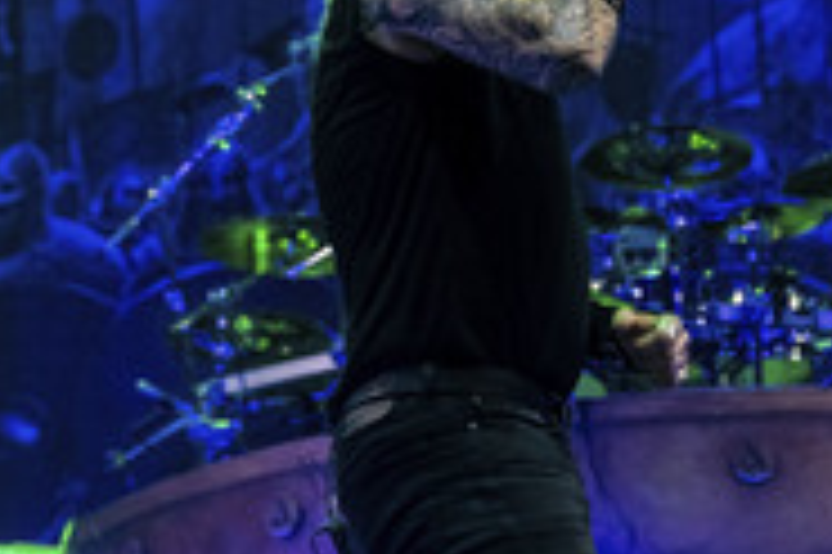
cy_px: 275
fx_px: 2702
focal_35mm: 117
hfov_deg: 17.5
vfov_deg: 11.7
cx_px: 434
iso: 2500
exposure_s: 1/400
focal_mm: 48
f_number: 3.2
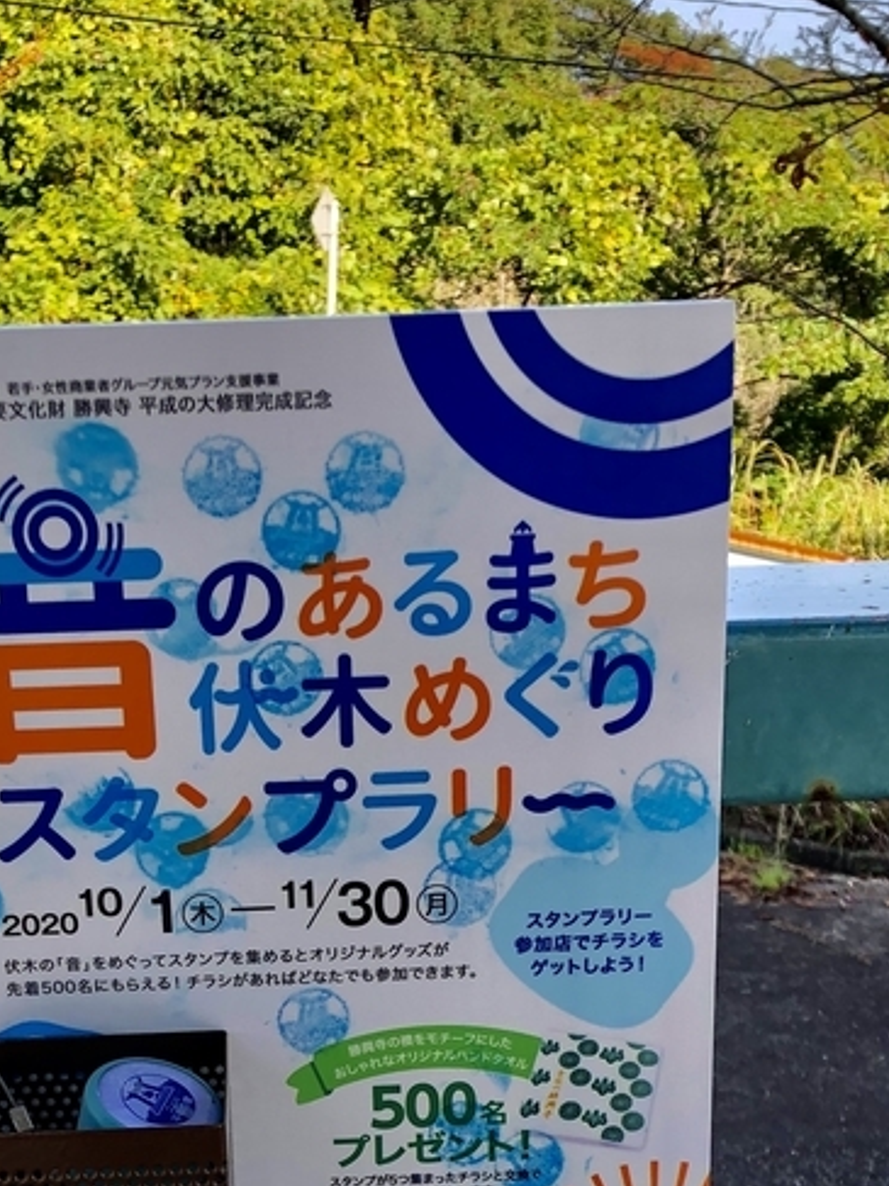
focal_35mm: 69
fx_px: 2364
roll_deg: +1.7
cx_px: 314
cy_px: 1108
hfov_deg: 21.2
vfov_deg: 27.0
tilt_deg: -20.2
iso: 20
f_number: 1.8
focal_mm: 3.99
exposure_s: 1/417
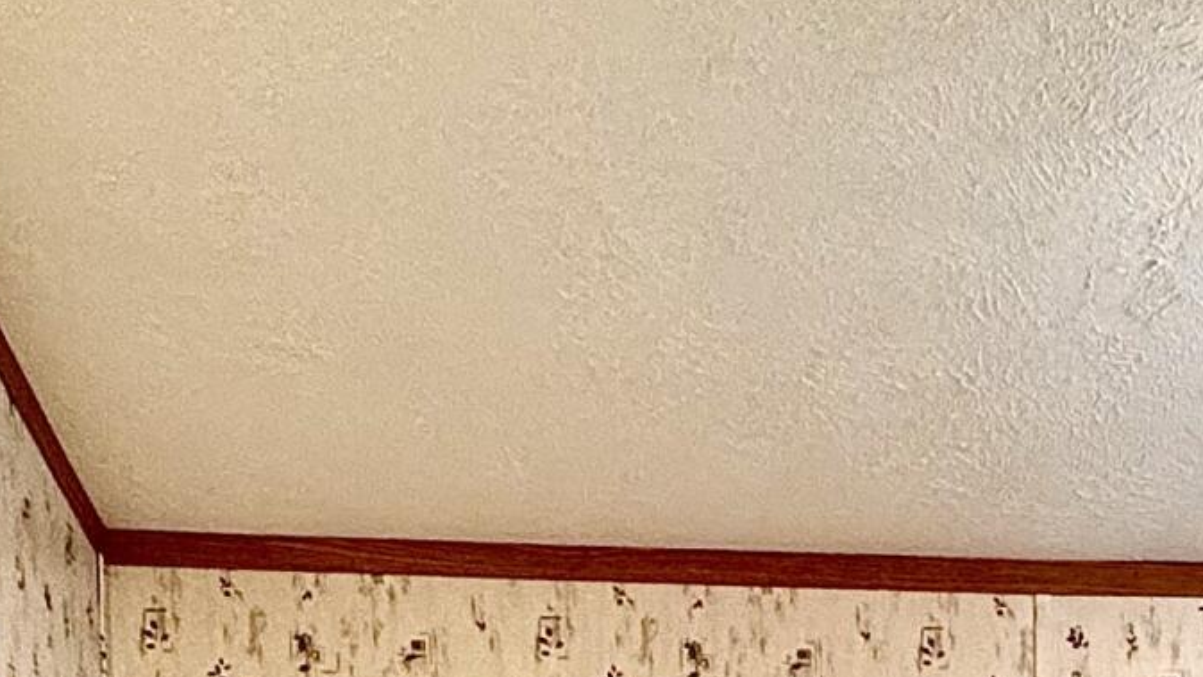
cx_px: 888
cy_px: 1542
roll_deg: +0.5
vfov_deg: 13.7
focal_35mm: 68
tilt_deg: -5.3
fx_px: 2170
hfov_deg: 30.5
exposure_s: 1/120
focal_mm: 2.22
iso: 160
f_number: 2.2
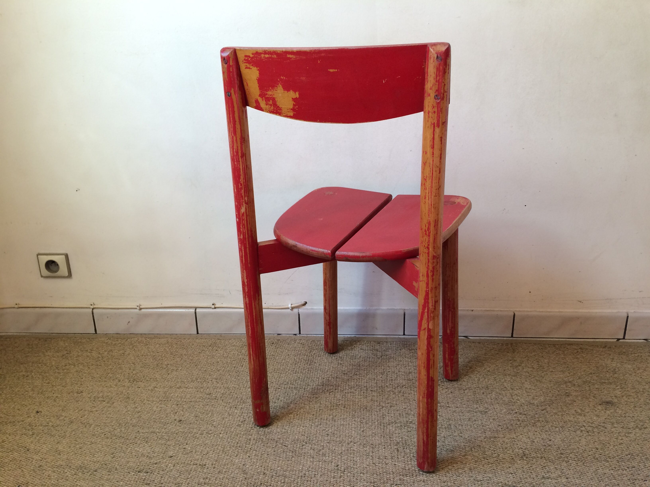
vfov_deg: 48.2
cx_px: 325
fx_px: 545
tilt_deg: -20.0
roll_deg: +0.1
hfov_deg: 61.7
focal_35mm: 29
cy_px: 244
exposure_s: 1/33
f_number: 2.2
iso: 40
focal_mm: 4.15
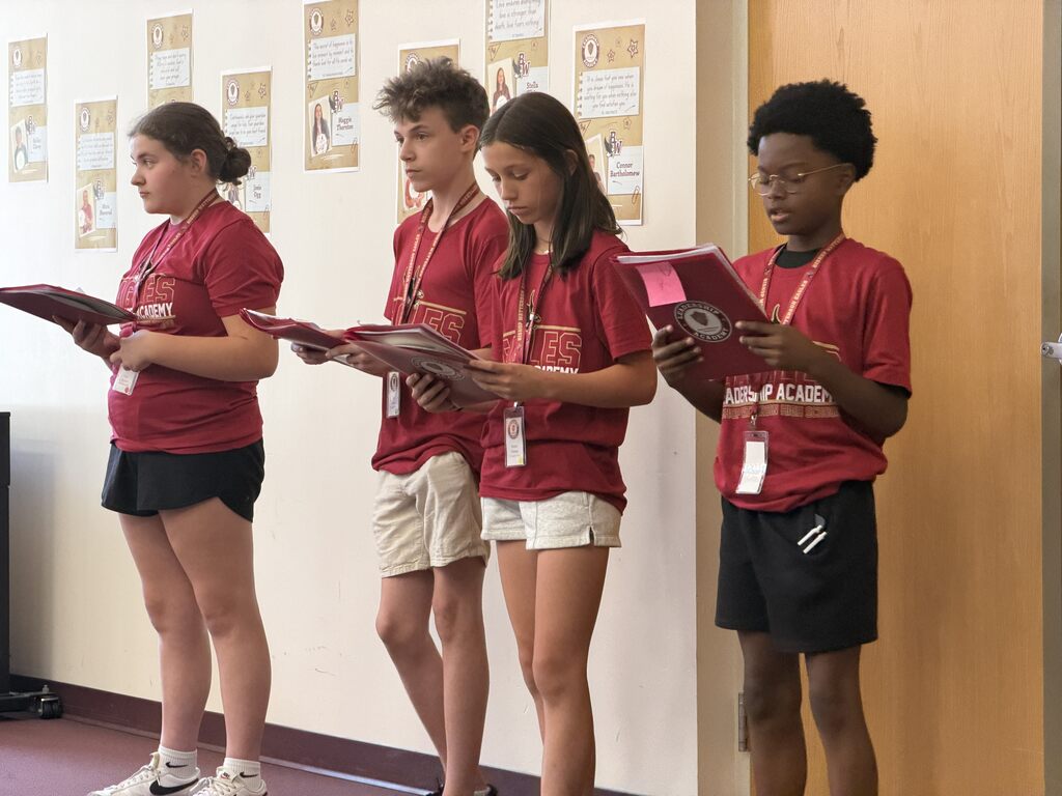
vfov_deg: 14.8
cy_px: 398
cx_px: 531
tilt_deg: -0.9
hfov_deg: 19.6
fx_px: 3068
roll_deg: +0.4
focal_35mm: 100
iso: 500
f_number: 2.8
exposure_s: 1/60
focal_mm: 16.89
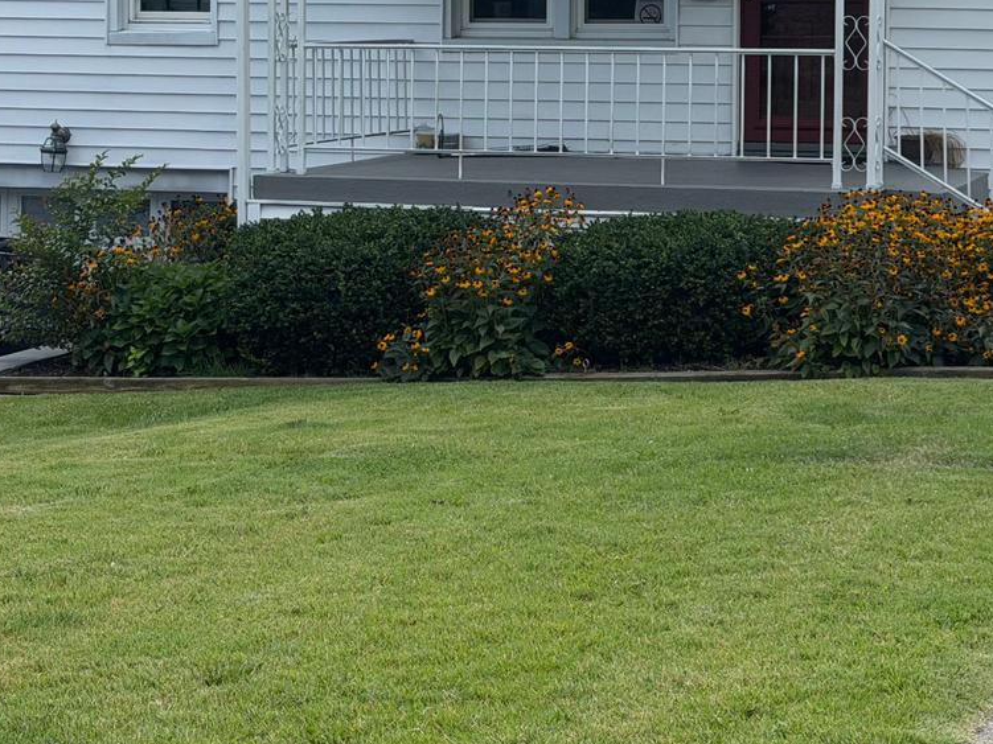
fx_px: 2639
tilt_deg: -3.0
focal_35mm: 92
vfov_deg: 15.9
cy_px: 93
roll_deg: -0.8
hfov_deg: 21.3
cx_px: 640
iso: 100
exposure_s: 1/4587
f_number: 1.78
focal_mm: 6.76
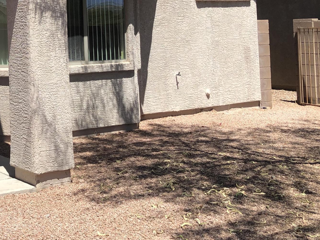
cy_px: 20
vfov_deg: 22.7
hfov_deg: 28.5
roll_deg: +1.4
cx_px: -13
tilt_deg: +0.6
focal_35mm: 63
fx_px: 582
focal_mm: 3.99
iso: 20
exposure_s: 1/1567
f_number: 1.8
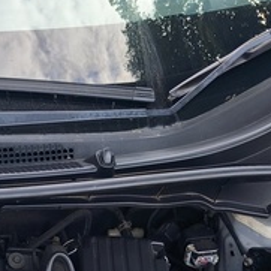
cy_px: 431
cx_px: -79
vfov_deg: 17.0
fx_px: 797
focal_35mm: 90
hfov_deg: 18.0
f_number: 1.6
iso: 50
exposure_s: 1/729
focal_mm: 6.57
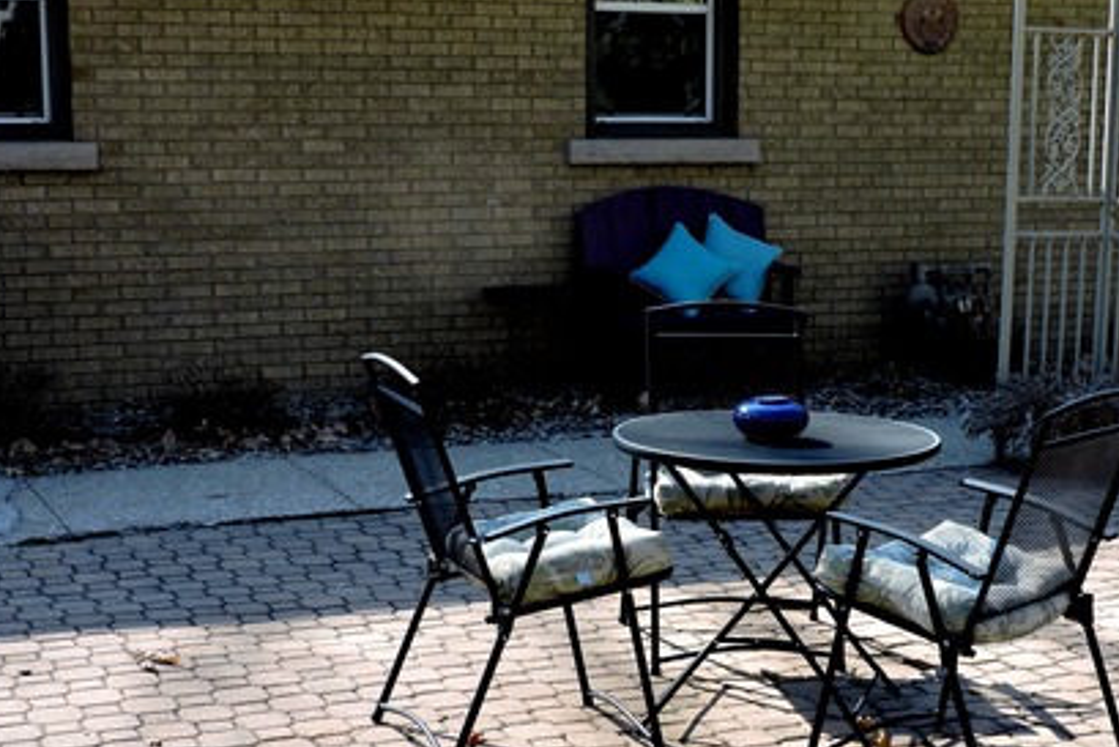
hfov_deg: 28.6
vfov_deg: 19.4
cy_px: 536
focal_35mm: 70
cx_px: 750
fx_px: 2176
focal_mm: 7.7
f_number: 3.4
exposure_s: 1/250
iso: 100
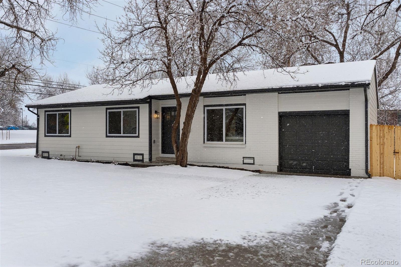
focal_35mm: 32
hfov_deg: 58.7
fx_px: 356
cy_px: 134
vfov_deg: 41.1
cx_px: 200
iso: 400
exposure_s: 1/800
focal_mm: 32
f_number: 9
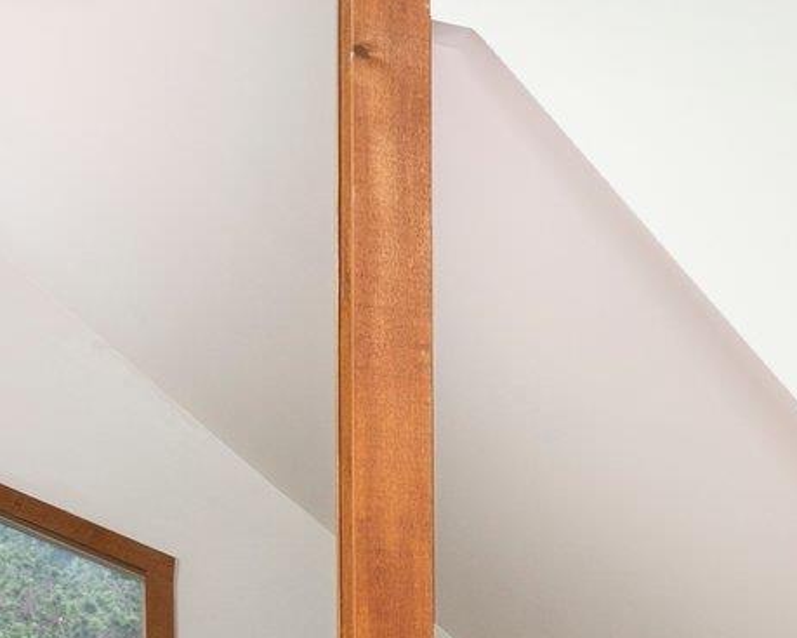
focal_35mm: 67
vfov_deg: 21.8
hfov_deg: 21.4
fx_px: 1580
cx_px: 1332
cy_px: 670
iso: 320
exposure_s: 1/25
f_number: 9
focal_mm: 16
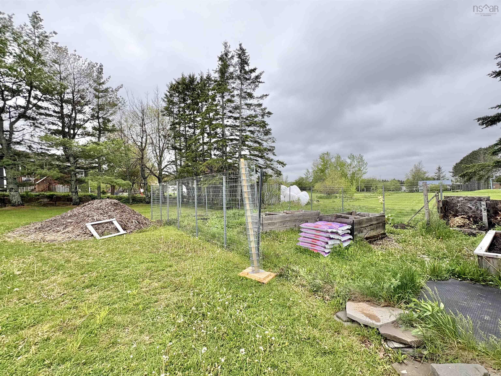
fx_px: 203
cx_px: 250
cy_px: 188
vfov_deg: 85.7
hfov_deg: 102.1
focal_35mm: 14
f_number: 2.2
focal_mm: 2.22
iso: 40
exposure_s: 1/664
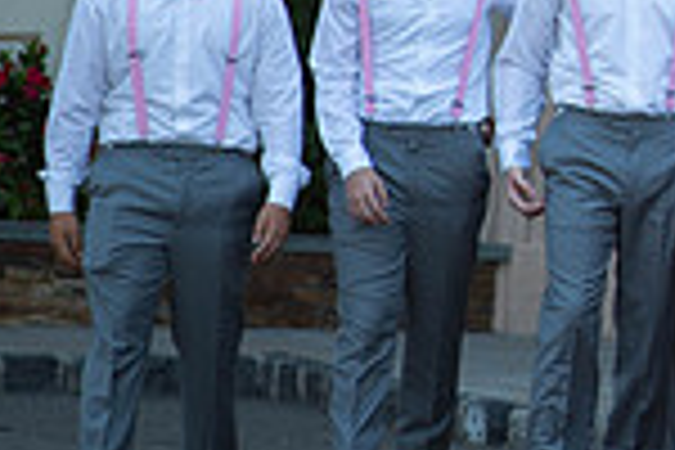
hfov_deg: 6.1
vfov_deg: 4.2
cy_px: 22
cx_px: 1233
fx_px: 6168
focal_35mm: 329
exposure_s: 1/1000
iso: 250
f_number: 2
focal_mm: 85
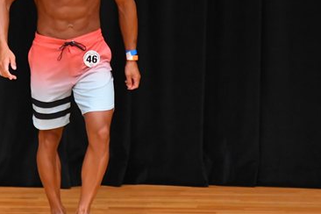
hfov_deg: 3.4
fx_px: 5376
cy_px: 69
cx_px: 86
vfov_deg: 2.3
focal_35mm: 603
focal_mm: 190
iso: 4000
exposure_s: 1/400
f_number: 5.6
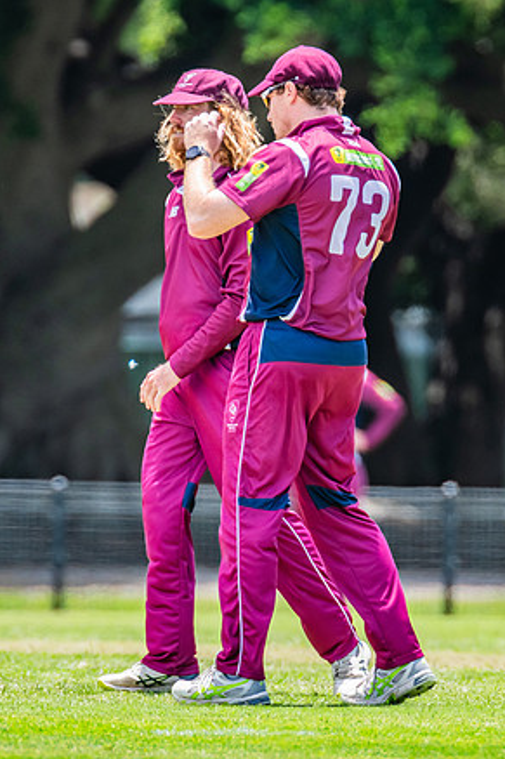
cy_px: 355
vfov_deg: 1.9
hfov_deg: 1.3
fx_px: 23099
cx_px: 273
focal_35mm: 1097
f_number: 7.1
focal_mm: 600
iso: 800
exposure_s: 1/1000
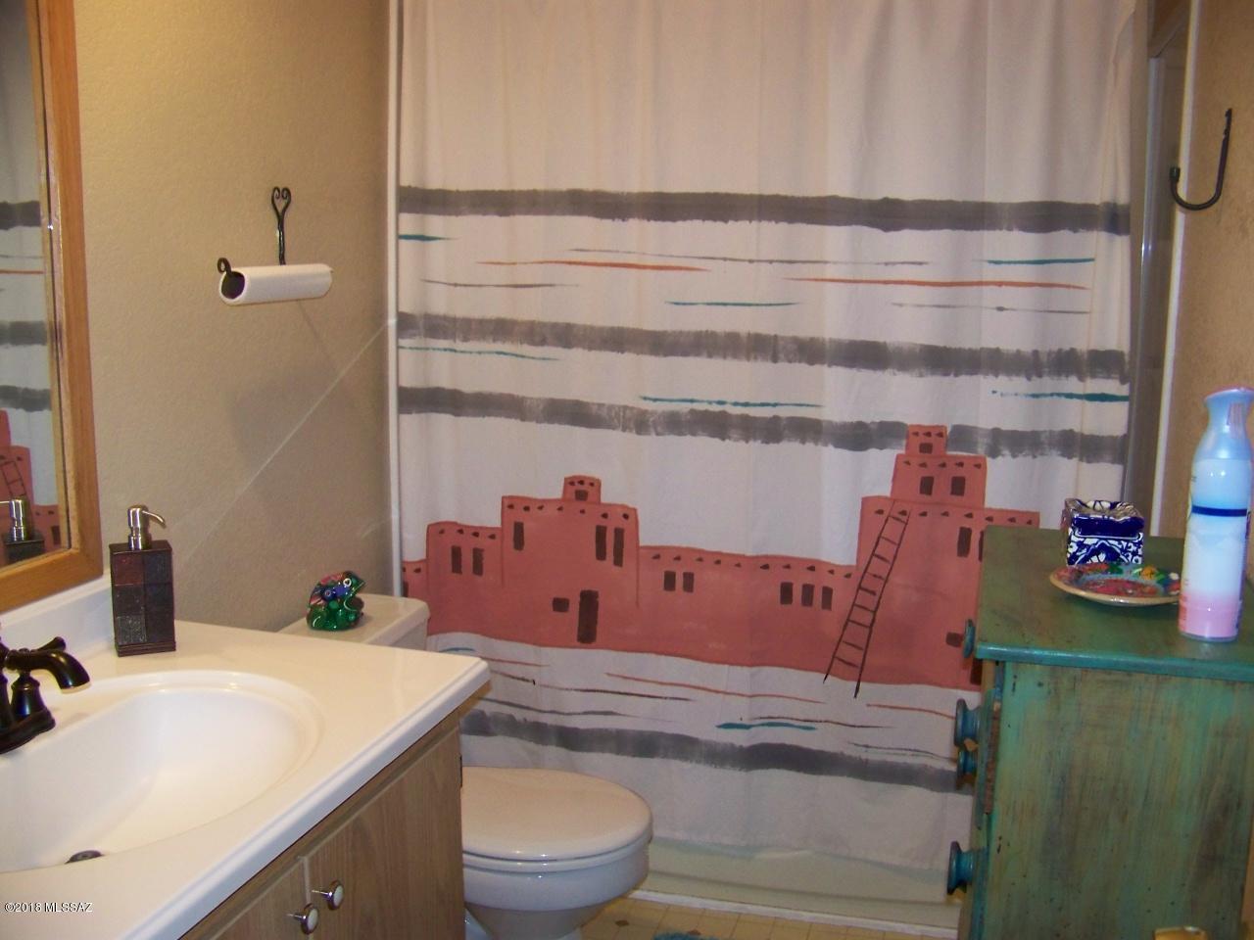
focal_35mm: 36
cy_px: 470
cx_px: 627
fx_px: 1304
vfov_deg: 39.7
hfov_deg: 51.4
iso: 200
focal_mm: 5.85
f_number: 2.8
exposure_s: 1/30
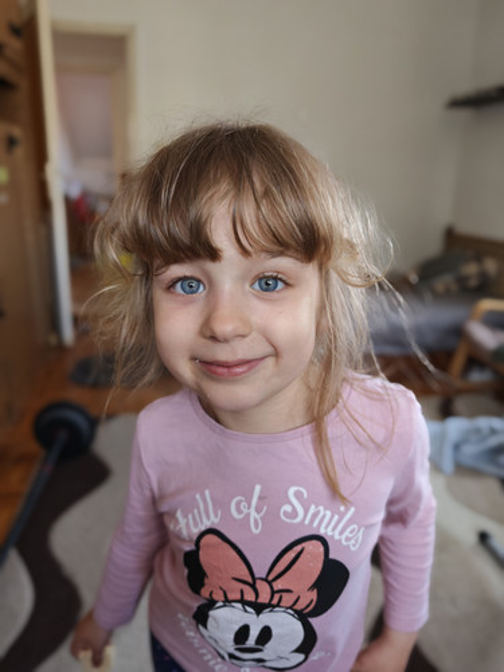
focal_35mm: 23
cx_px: 252
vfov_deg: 73.9
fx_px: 446
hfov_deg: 58.9
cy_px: 336
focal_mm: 8.71
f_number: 1.67
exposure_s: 1/300
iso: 800
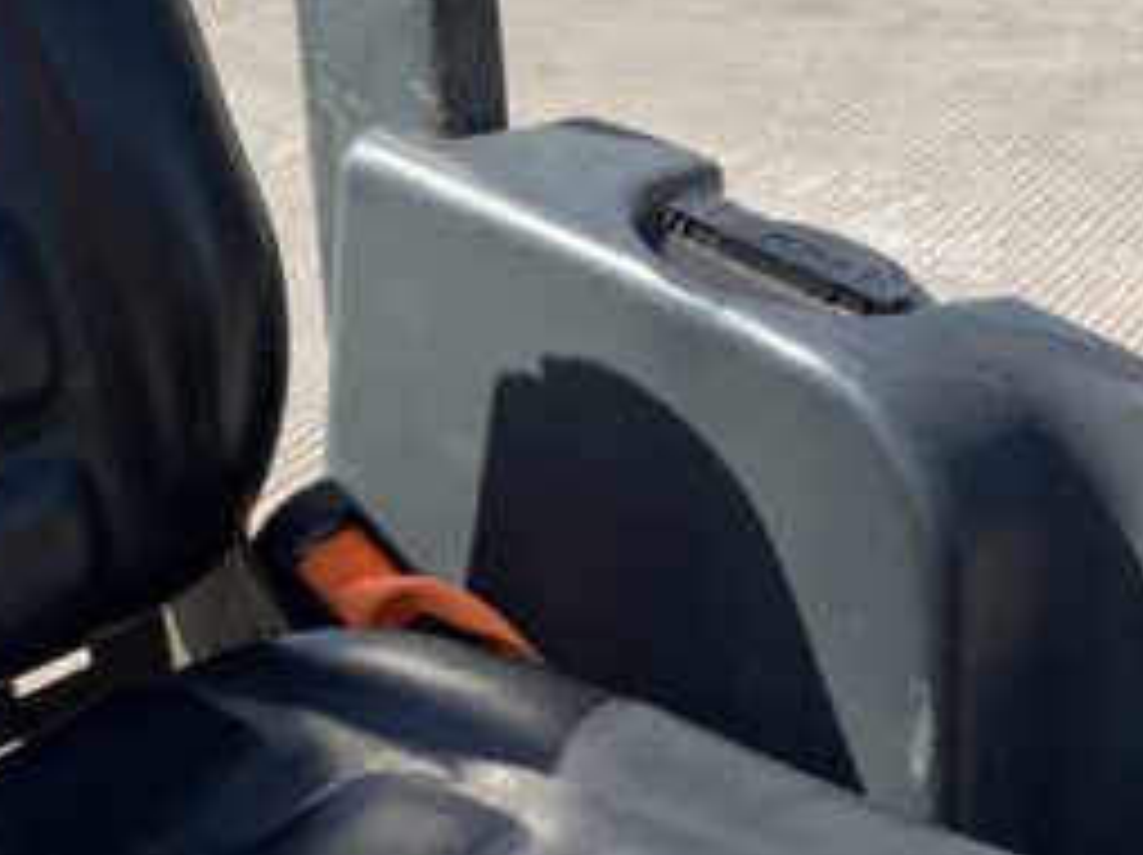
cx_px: 328
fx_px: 3860
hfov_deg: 16.8
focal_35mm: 117
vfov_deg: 12.5
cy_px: 783
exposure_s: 1/1098
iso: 16
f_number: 1.8
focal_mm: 3
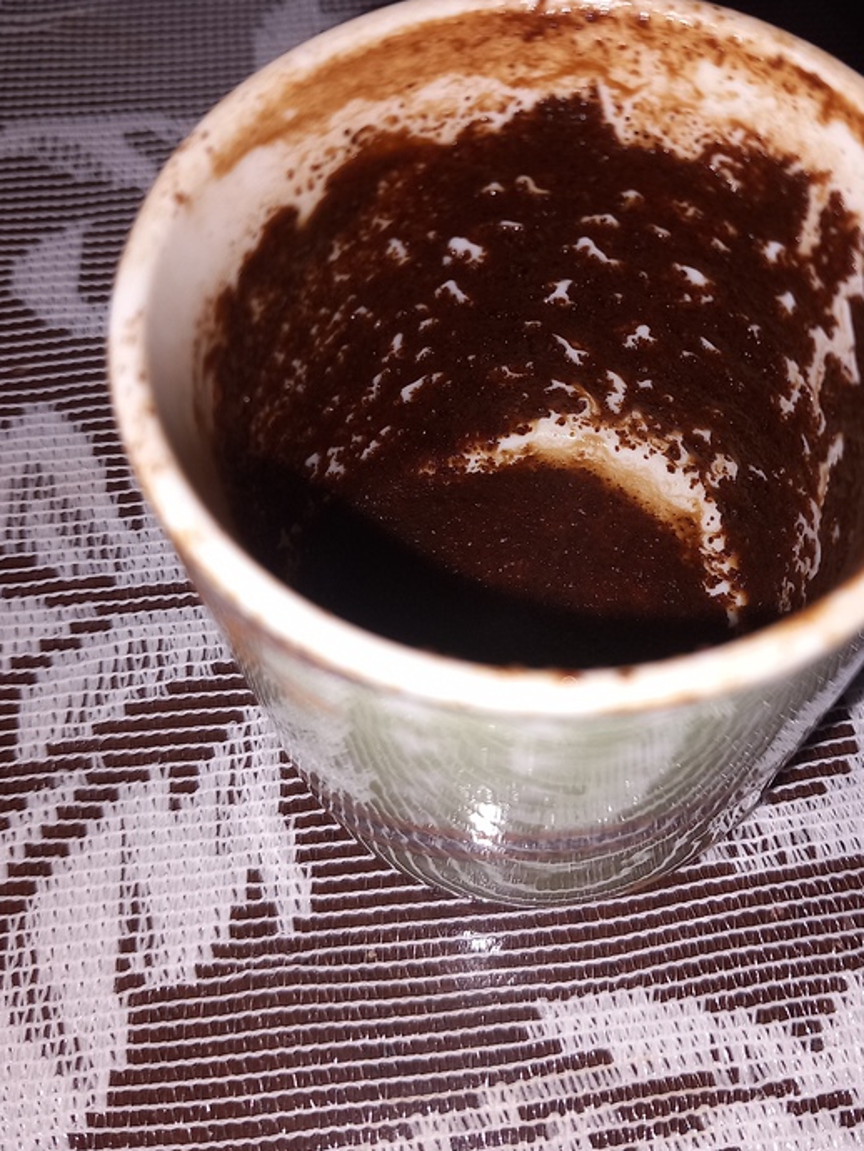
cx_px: 534
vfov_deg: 51.2
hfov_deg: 39.4
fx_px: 1197
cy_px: 492
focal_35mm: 36
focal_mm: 4
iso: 32
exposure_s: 1/100
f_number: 1.8
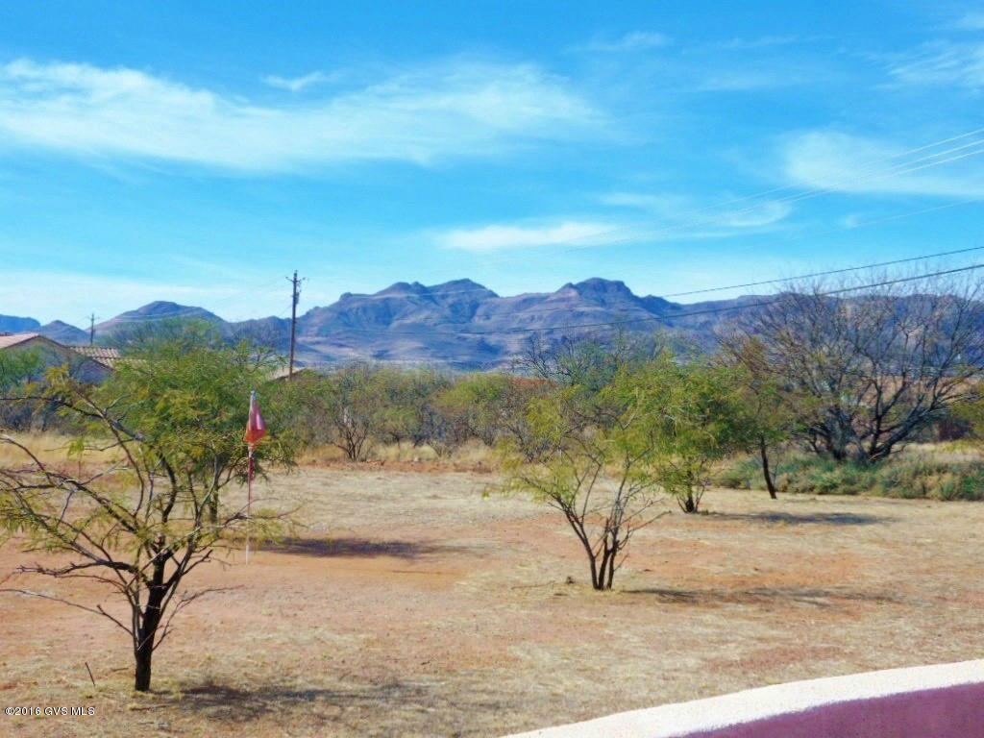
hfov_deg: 36.8
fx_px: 1478
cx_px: 492
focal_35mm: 52
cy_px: 369
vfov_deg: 28.0
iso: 80
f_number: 4.3
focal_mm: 8.1
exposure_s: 1/750
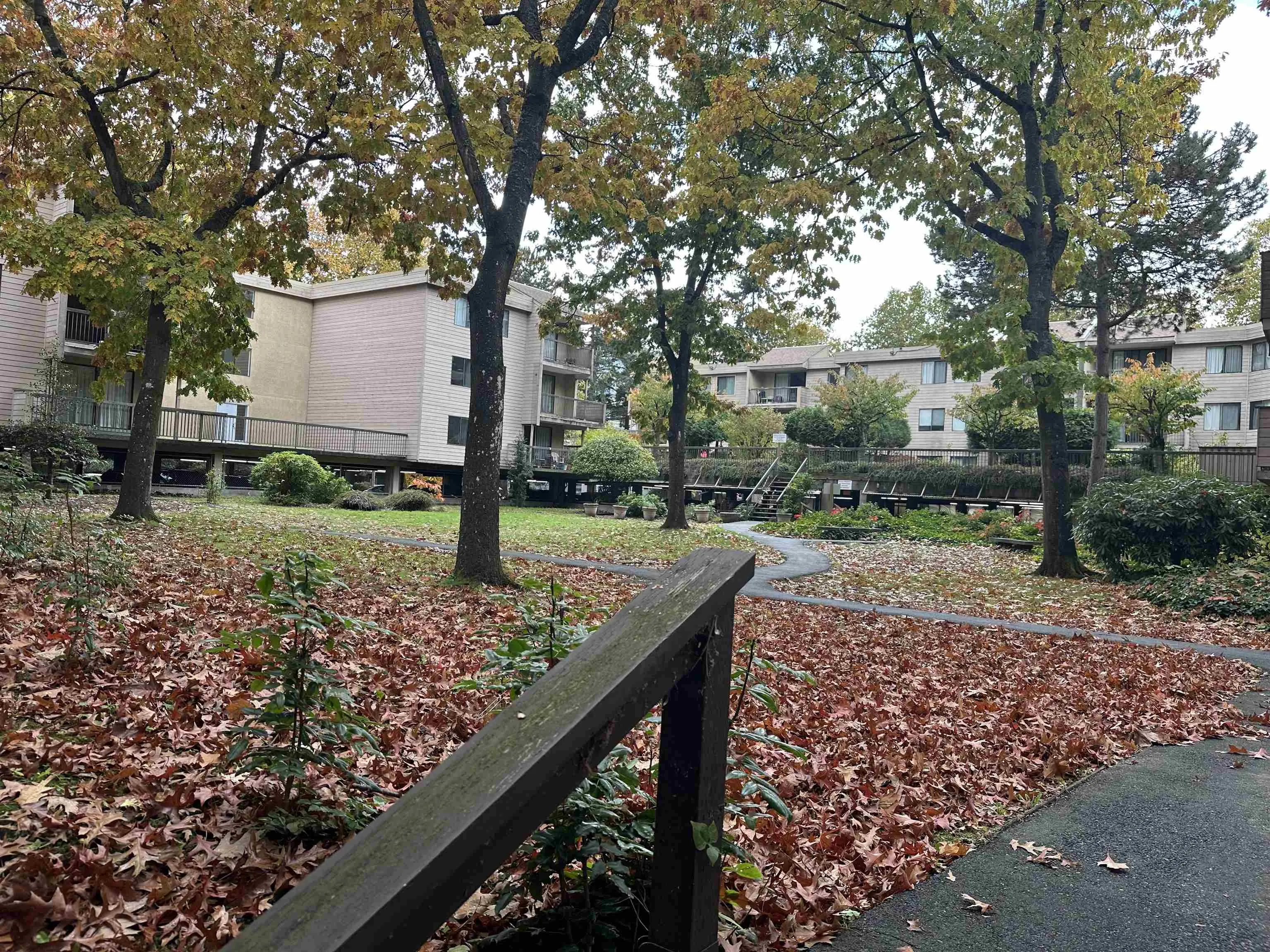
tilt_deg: +0.0
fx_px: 881
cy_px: 476
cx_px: 635
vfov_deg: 56.8
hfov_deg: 71.6
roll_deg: -2.8
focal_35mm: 24
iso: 64
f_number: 1.78
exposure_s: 1/177
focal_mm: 6.86
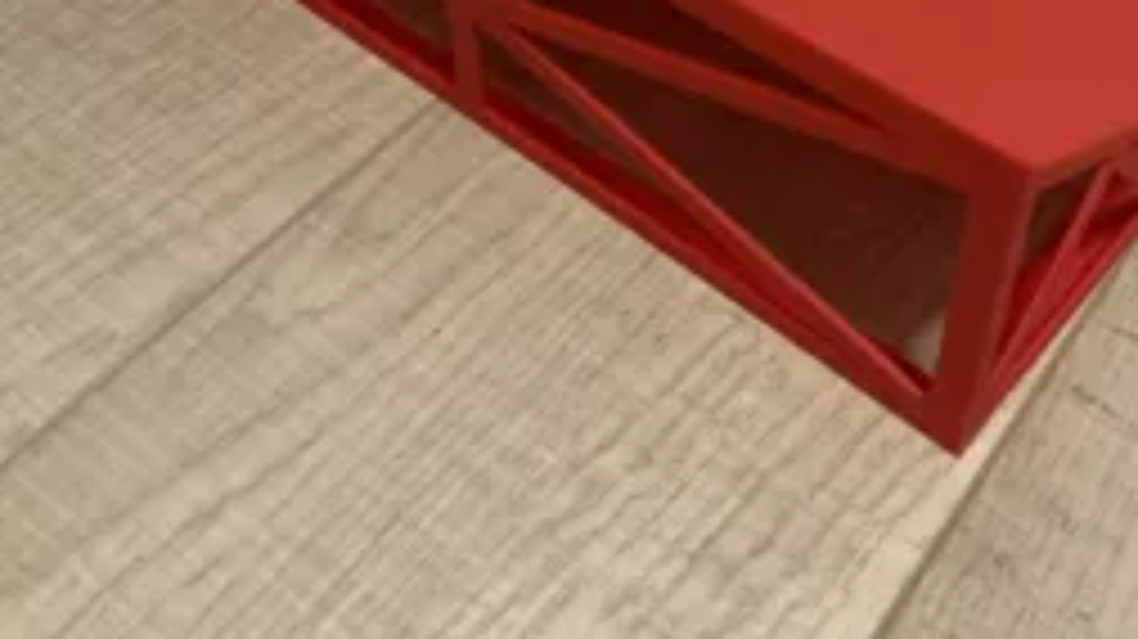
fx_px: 1508
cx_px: 706
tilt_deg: -44.2
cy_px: 4
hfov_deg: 41.1
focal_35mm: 50
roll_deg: -2.5
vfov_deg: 23.0
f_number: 1.8
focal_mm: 3
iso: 320
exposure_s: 1/25
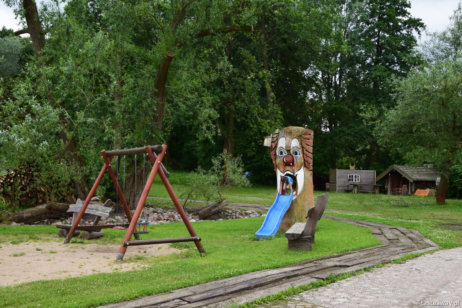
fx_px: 558
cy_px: 154
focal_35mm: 44
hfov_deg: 45.0
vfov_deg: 30.8
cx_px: 231
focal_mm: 29
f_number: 7.1
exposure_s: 1/200
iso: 200
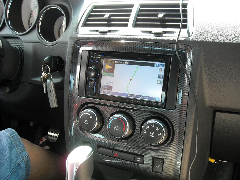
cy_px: 90
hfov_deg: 52.6
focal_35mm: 35
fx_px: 243
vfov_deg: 40.7
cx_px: 120
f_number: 2.8
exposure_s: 1/192
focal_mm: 5.7
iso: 351
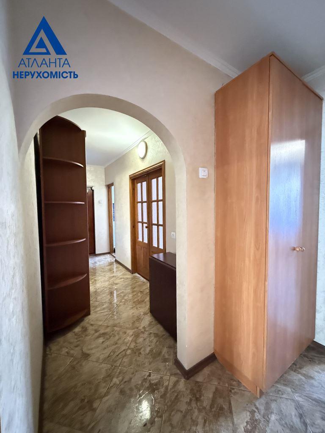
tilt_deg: -1.4
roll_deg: +0.5
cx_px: 162
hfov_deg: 85.7
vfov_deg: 102.1
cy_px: 216
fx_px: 175
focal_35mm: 14
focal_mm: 2.22
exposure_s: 1/33
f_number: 2.2
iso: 1250
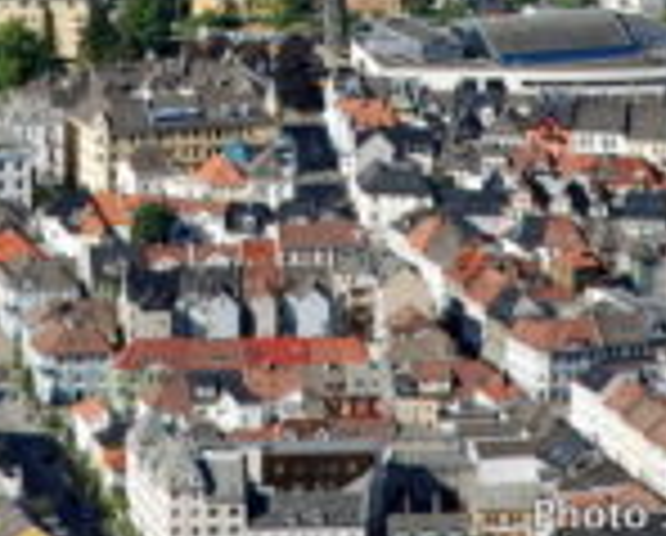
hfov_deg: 5.8
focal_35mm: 333
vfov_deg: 4.6
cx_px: 184
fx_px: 6577
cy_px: -173
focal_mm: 70
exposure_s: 1/125
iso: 100
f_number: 10
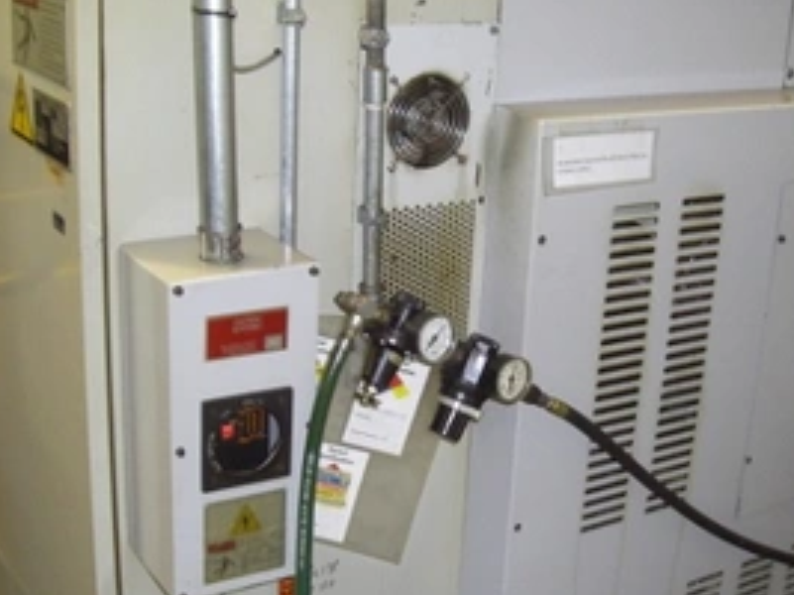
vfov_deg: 25.6
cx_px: 482
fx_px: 1307
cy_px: 345
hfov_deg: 33.7
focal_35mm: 57
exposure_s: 1/60
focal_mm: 6.2
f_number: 2.7
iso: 200
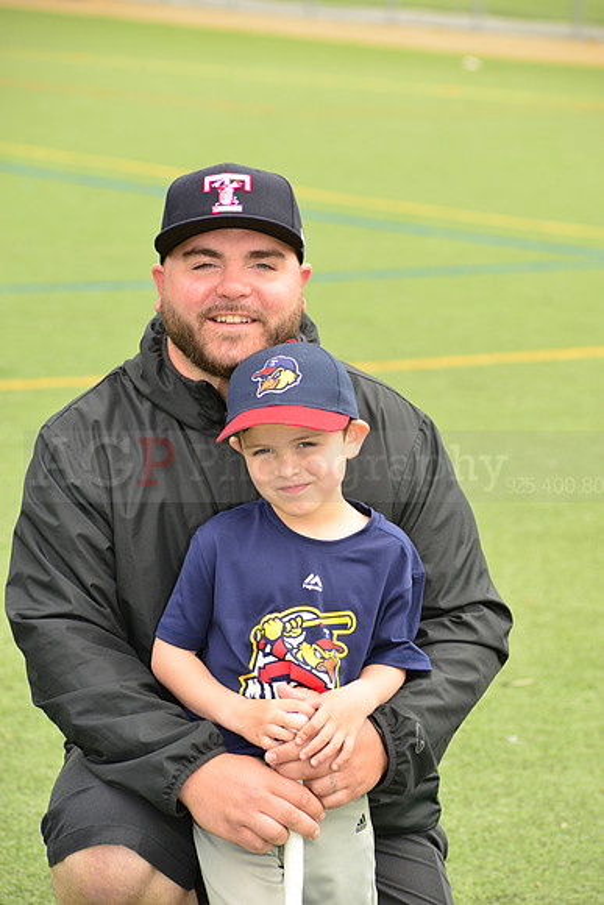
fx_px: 4024
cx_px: 302
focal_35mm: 160
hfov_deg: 8.6
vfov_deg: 12.8
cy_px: 452
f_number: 8
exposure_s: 1/200
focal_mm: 160
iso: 250
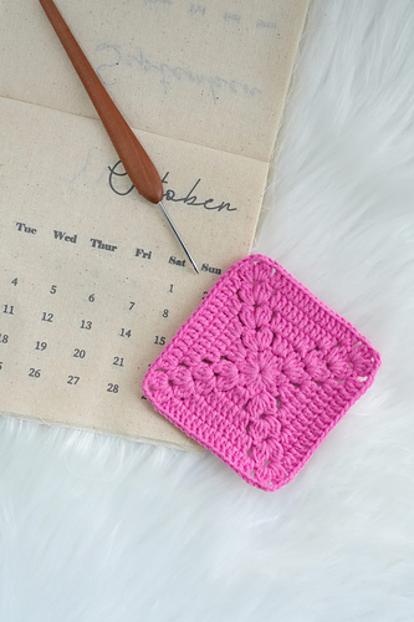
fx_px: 1018
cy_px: 311
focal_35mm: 59
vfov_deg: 33.9
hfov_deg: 23.0
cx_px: 207
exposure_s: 1/250
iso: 3200
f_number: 5.6
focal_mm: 59
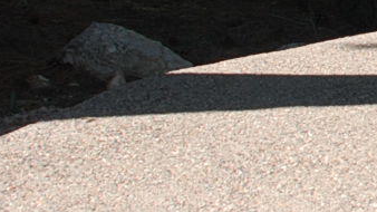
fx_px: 2159
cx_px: 1000
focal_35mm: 216
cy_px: -90
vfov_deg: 5.6
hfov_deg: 8.8
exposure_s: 1/200
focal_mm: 24
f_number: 7.1
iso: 100
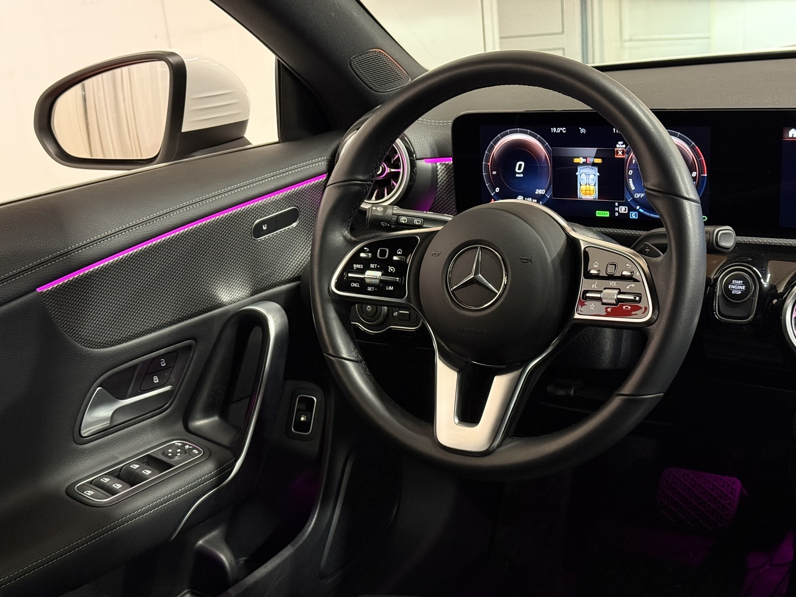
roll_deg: +5.5
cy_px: 298
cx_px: 398
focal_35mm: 48
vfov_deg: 30.3
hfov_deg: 39.7
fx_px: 1104
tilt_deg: -18.2
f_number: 1.78
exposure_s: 1/40
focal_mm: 6.76
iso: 500
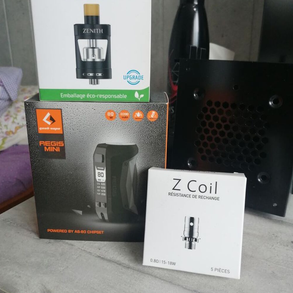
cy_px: 146
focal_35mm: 32
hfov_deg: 51.1
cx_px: 146
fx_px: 306
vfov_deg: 51.1
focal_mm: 3.96
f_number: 1.8
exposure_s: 1/33.3
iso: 200
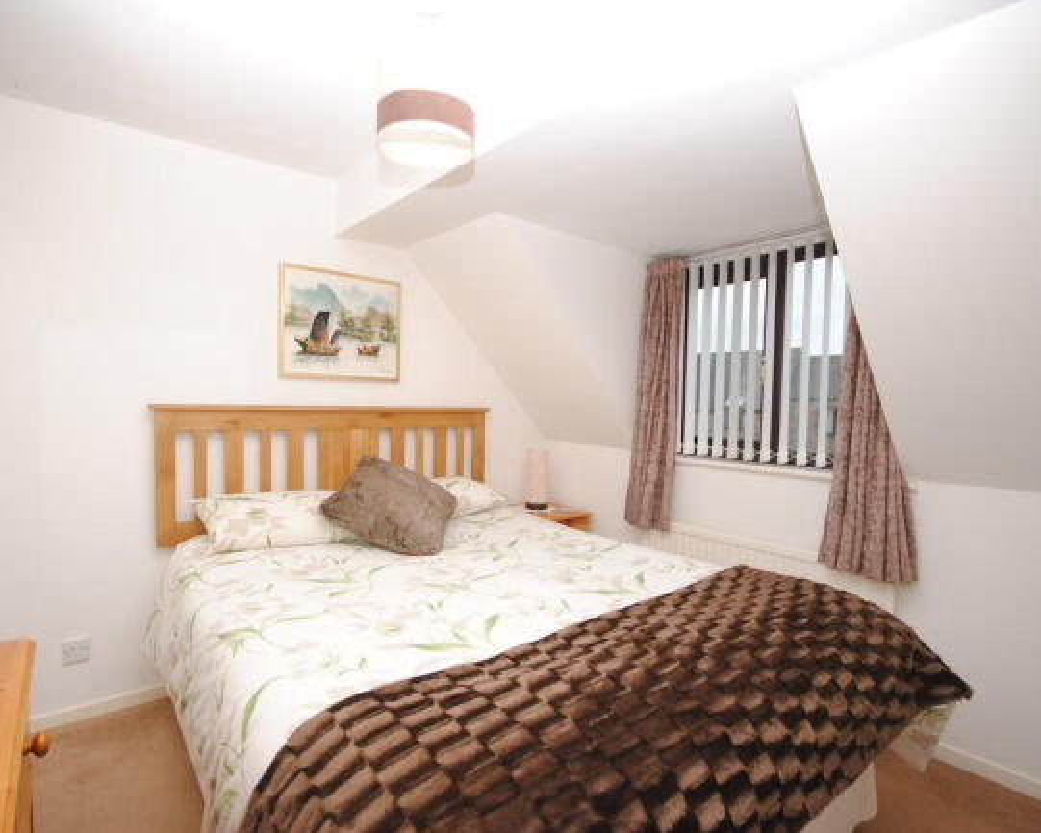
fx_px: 524
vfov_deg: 77.0
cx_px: 490
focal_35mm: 17
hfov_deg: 89.5
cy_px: 416
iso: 200
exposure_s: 1/60
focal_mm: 10
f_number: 4
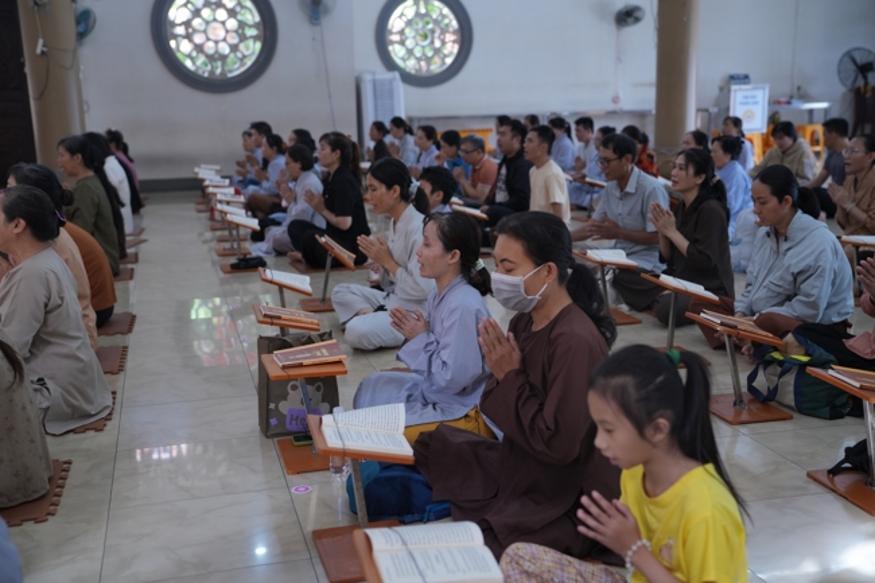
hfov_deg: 44.5
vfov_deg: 30.5
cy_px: 292
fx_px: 1069
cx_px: 438
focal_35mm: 44
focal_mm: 44
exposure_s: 1/200
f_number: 2.8
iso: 640
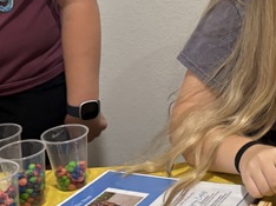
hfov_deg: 21.1
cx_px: 294
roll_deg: +3.6
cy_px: 44
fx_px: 709
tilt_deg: -15.5
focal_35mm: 89
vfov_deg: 16.5
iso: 200
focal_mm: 5.96
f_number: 1.6
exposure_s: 1/60
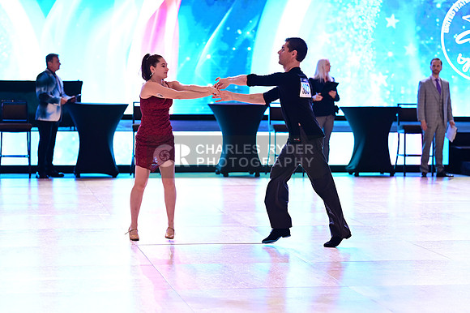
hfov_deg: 21.0
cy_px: 156
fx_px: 1266
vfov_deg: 14.1
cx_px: 235
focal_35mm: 97
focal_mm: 97
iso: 1250
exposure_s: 1/250
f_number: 2.8
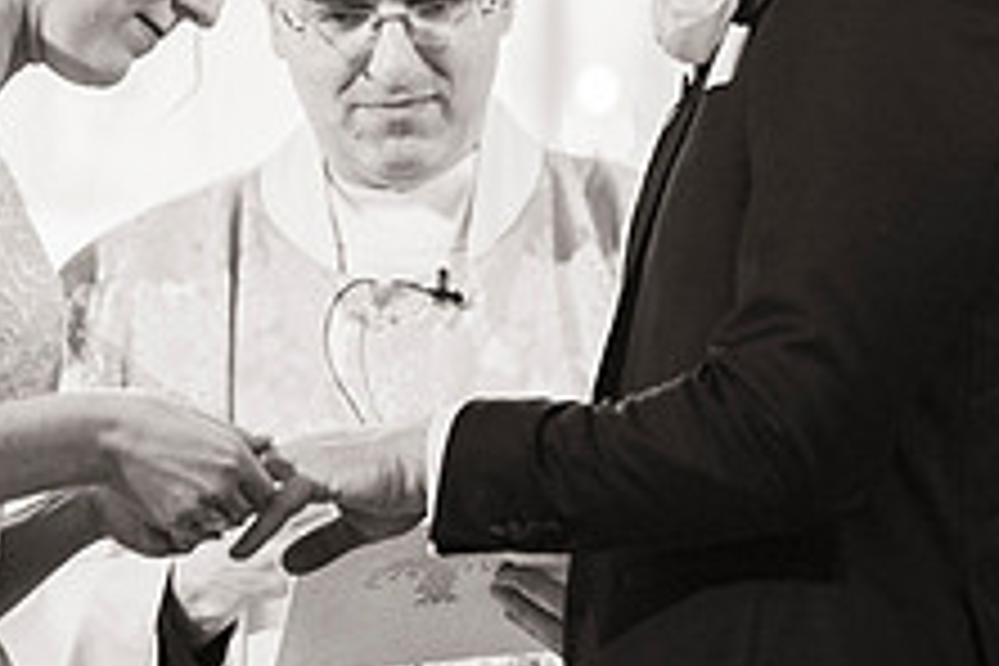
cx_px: 261
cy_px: 135
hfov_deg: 3.8
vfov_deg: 2.6
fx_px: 14928
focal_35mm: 538
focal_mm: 200
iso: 1600
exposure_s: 1/60
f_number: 2.8
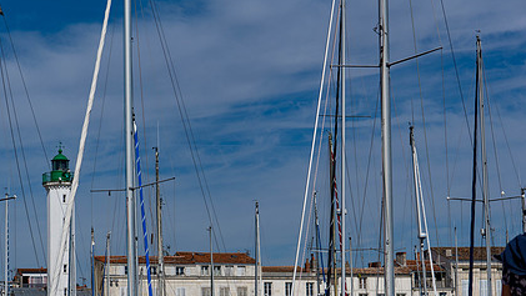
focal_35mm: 101
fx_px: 1409
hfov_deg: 21.1
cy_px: 229
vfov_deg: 12.0
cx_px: 224
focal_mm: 70
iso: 64
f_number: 8
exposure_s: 1/1000
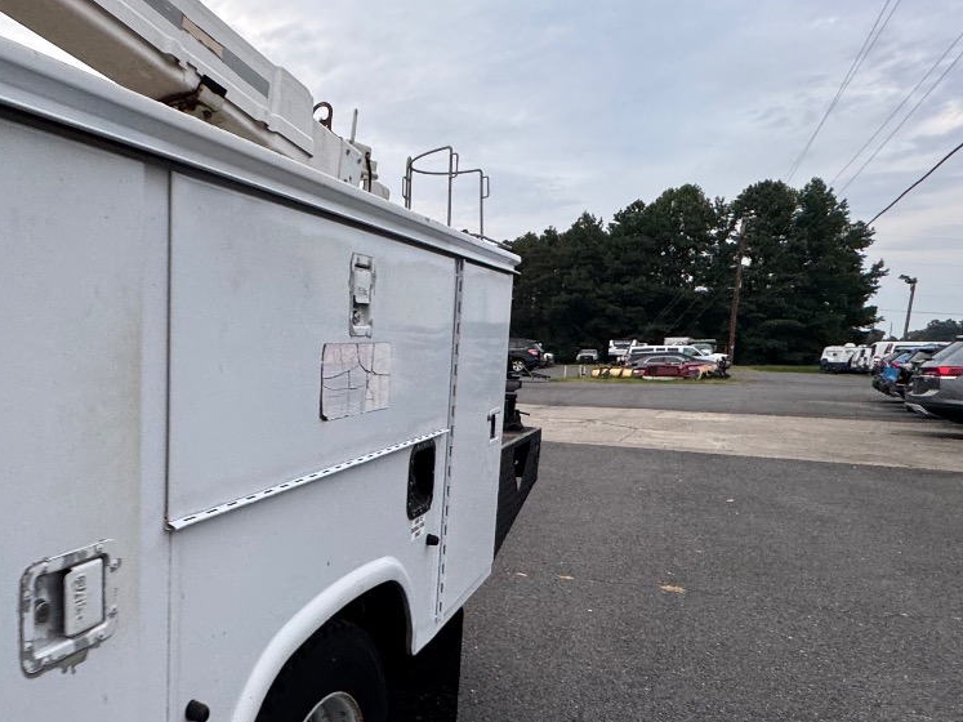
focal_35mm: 27
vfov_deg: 51.0
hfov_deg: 58.5
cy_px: 437
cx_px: 148
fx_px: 751
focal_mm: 2.22
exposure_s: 1/99
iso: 80
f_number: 2.2
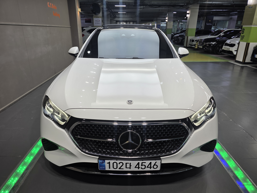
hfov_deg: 73.9
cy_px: 96
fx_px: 171
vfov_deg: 58.9
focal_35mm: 23
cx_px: 128
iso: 32
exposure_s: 1/120
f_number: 1.7
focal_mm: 6.3
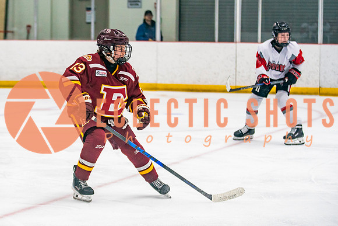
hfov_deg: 14.7
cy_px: 96
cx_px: 111
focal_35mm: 139
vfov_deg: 9.9
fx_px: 1308
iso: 2000
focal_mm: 88
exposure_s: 1/640
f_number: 2.8
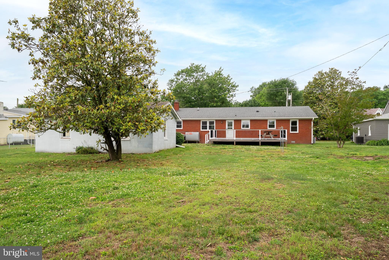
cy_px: 130
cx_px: 194
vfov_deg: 53.2
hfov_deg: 73.7
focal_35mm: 24
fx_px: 259
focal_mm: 24
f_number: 8
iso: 125
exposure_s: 1/100
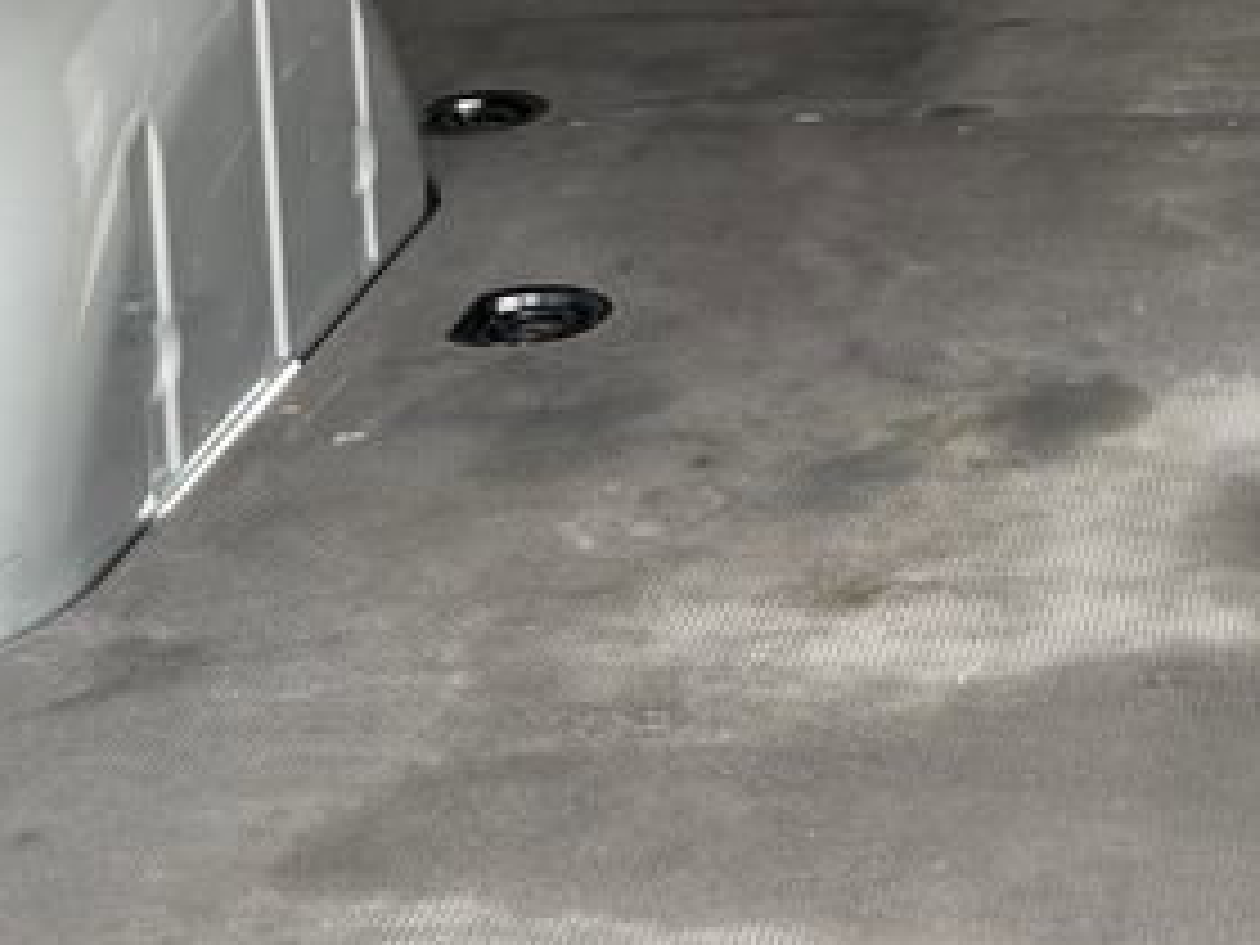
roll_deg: +0.3
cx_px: 1462
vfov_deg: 14.4
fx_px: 3458
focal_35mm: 95
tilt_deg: -8.1
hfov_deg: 19.6
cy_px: -522
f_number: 1.6
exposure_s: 1/153
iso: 50
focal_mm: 5.1
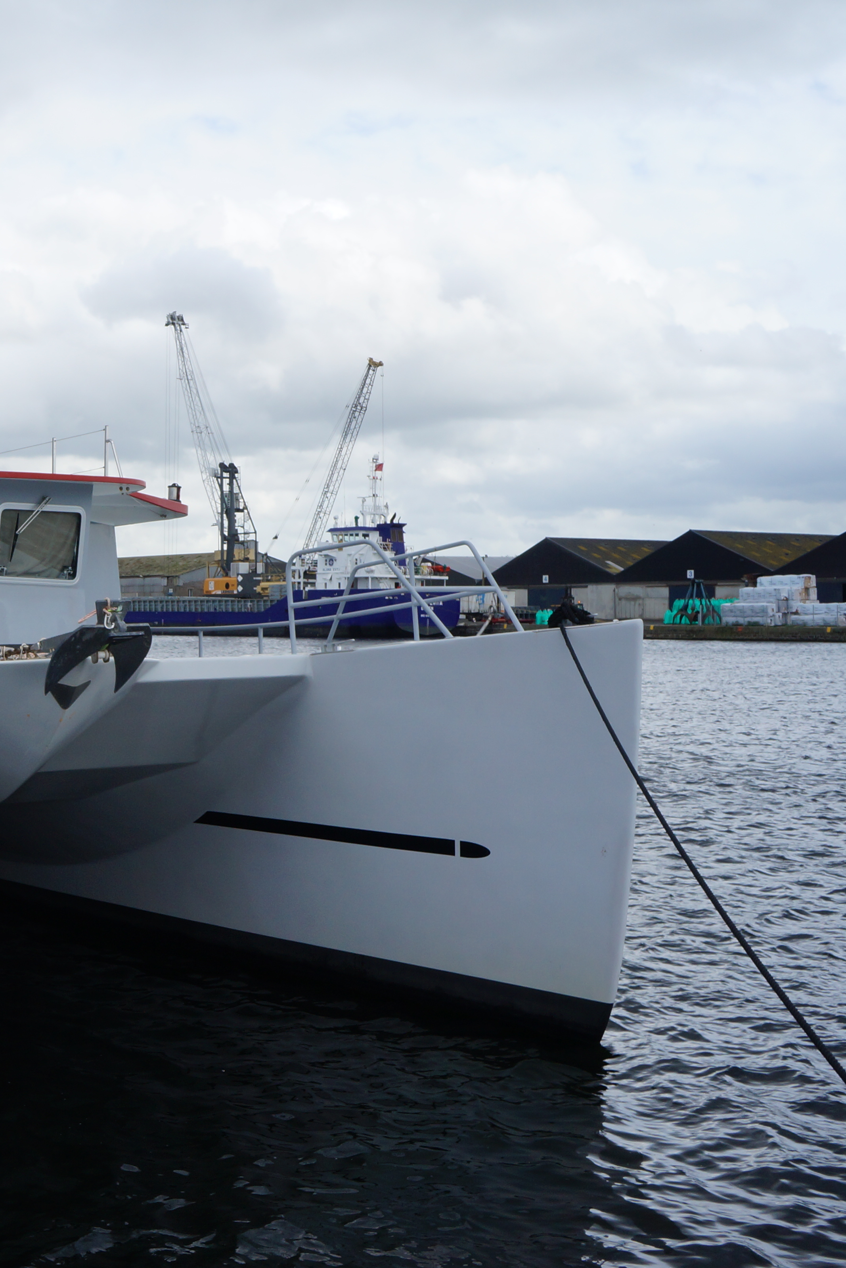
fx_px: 1621
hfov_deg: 27.5
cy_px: 640
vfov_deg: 42.7
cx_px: -11
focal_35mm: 46
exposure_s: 1/200
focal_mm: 20
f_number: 13
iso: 200
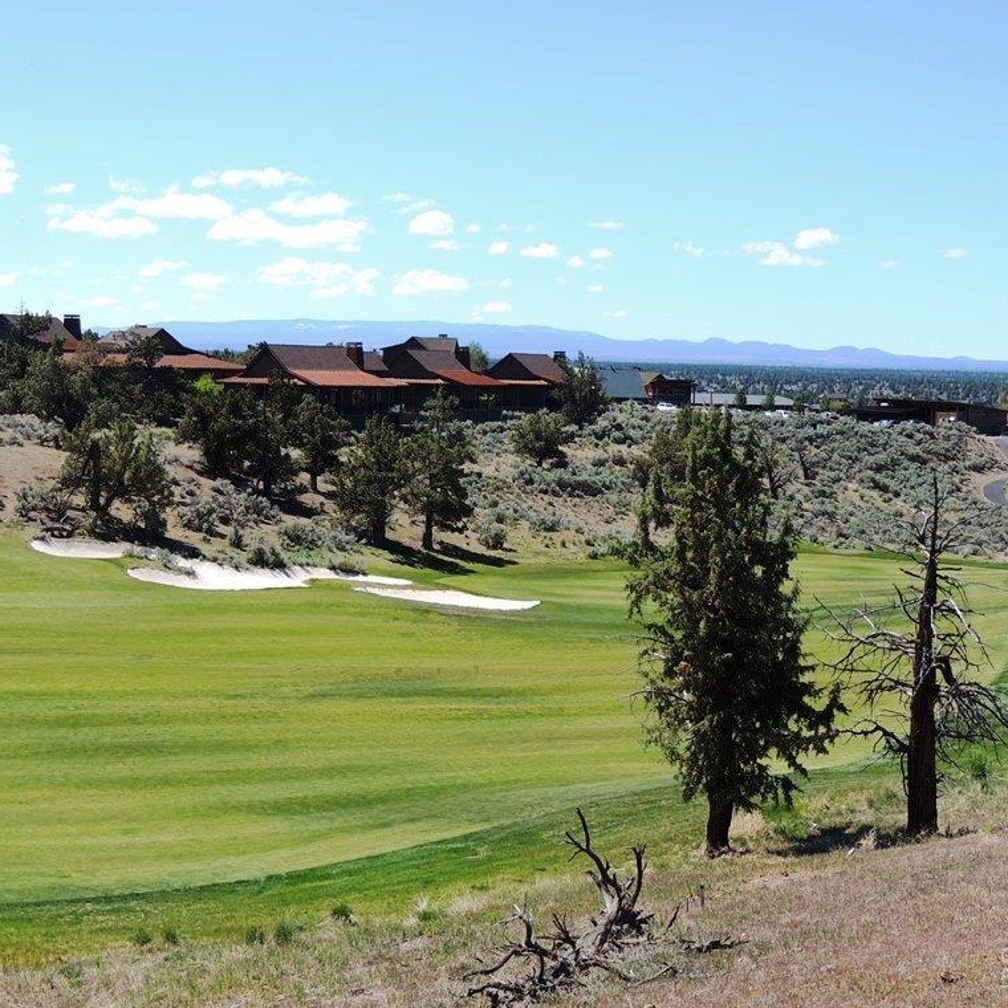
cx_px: 523
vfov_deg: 30.6
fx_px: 1845
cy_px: 503
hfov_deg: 30.6
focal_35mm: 56
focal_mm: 8.3
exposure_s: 1/640
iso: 100
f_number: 3.5
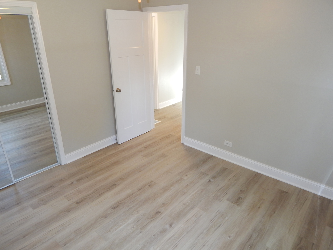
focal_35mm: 23
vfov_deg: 58.9
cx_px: 166
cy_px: 121
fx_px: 221
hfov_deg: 73.9
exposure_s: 1/40
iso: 125
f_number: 3
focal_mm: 4
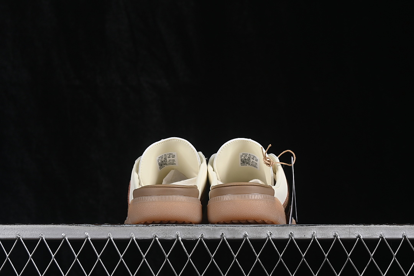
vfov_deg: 18.2
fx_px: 862
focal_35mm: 75
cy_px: 138
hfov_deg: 27.0
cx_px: 207
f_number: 8
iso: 160
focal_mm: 50
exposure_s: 1/80
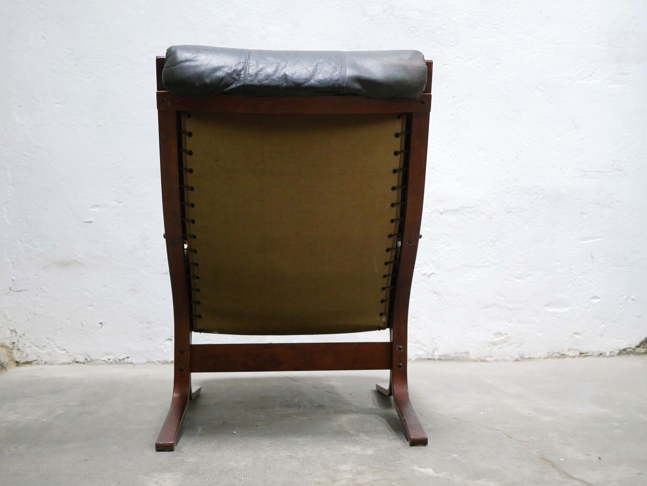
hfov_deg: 46.8
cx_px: 324
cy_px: 243
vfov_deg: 36.0
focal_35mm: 40
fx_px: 748
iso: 2500
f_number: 1.7
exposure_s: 1/60
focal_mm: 20
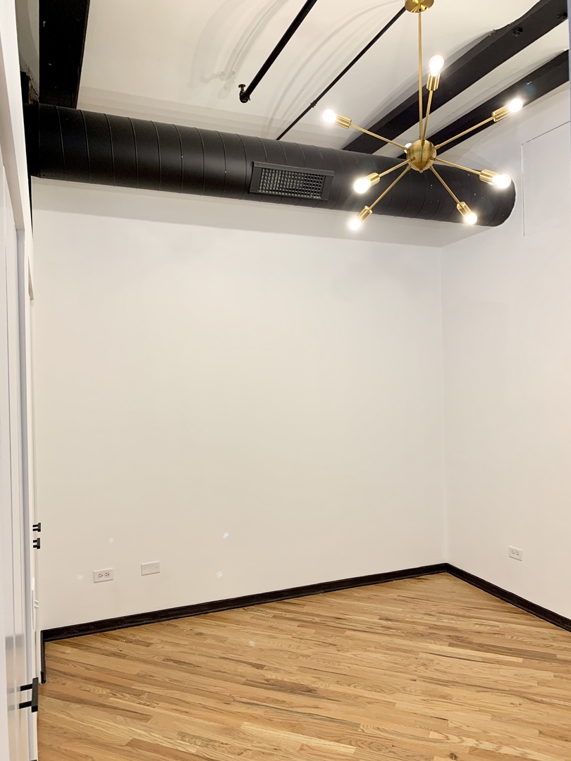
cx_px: 286
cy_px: 380
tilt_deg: +0.1
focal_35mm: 26
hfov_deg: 53.1
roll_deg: +2.1
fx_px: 572
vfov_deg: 67.3
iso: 64
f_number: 1.8
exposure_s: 1/60
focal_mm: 4.25
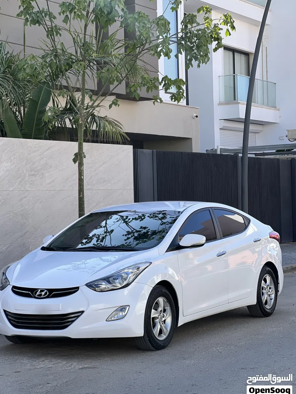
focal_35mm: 84
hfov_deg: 17.6
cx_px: 139
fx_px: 957
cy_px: 189
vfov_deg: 23.3
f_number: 2.8
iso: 32
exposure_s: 1/313
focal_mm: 9
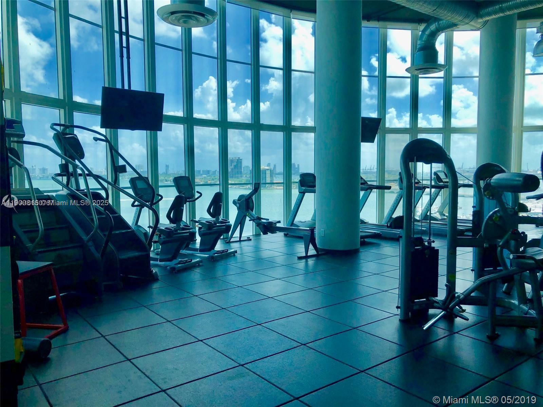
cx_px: 272
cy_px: 204
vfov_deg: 49.7
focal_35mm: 28
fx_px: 439
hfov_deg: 63.4
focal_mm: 4
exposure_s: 1/1116
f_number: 1.8
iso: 20
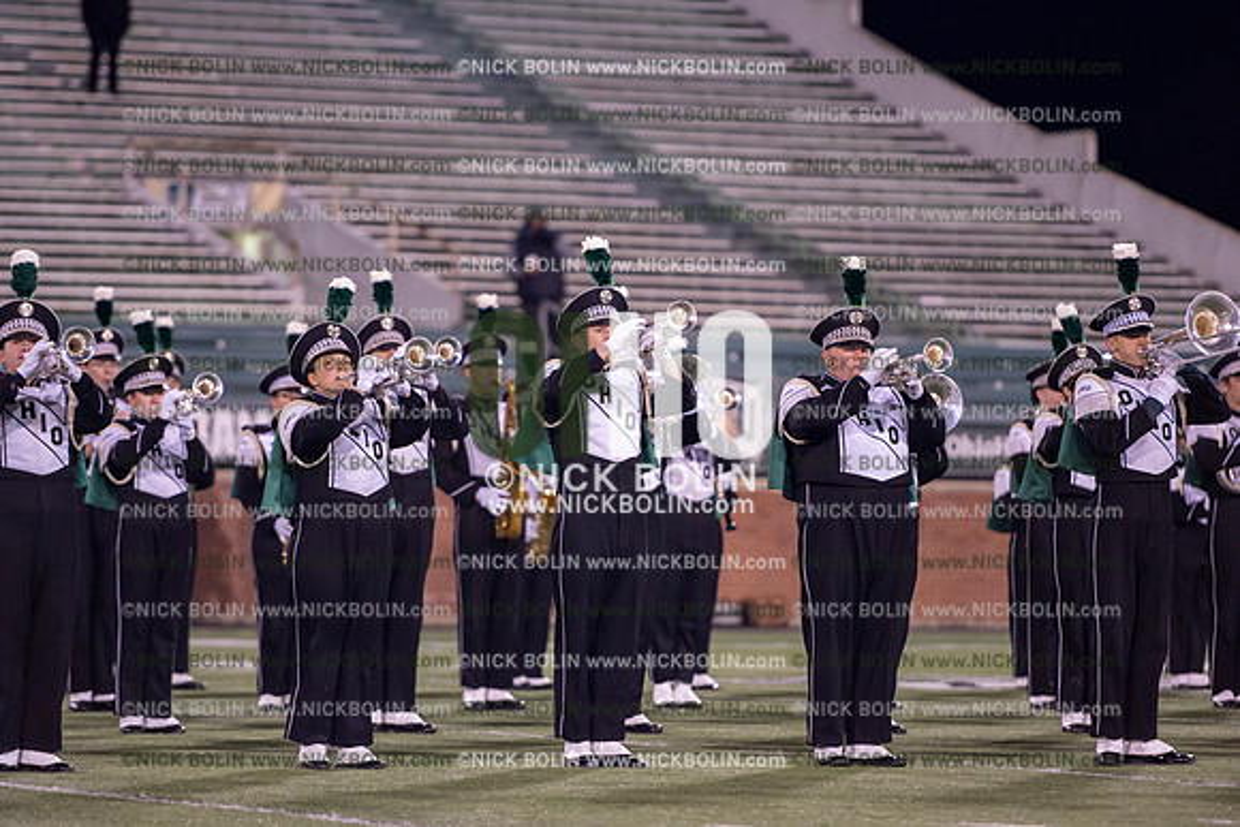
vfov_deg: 6.9
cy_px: 414
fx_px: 6890
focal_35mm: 200
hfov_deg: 10.3
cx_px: 620
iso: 2500
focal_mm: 200
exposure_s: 1/1250
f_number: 2.8
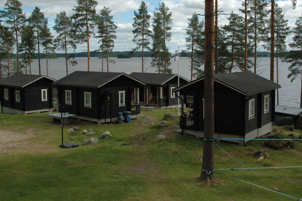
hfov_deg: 44.5
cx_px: 161
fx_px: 369
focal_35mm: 44
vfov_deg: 30.4
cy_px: 81
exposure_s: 1/800
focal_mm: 24
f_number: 14
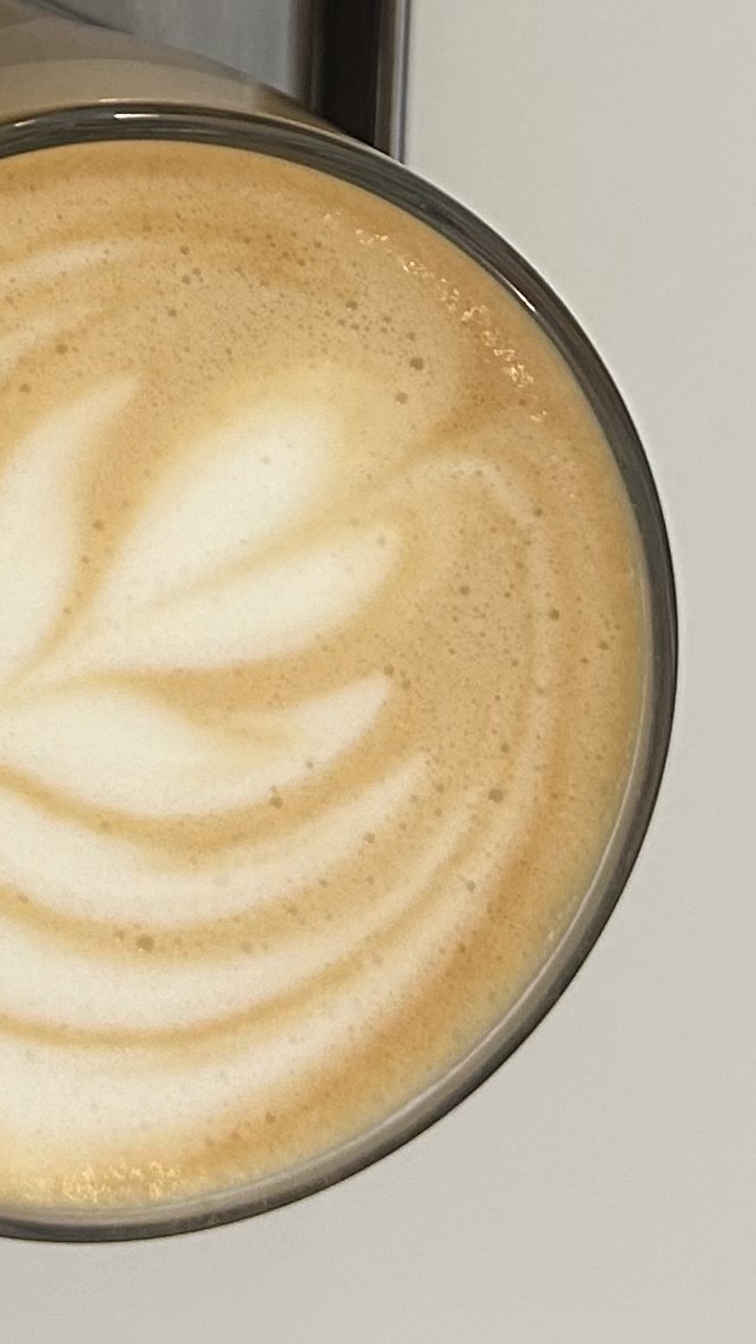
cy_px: -814
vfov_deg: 17.9
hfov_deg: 11.3
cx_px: -401
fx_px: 3670
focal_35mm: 103
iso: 100
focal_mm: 5.7
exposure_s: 1/50
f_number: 1.5
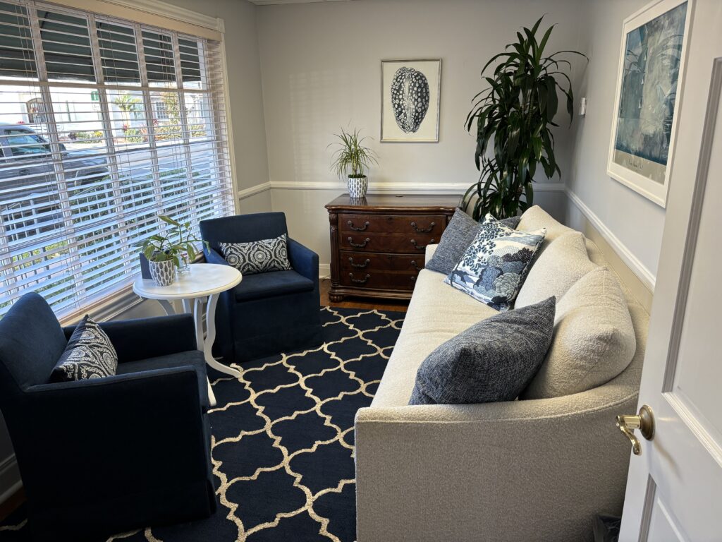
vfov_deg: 53.1
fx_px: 542
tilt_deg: -15.8
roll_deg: +2.3
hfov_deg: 67.3
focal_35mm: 26
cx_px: 361
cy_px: 271
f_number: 1.6
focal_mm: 5.96
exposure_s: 1/120
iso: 100
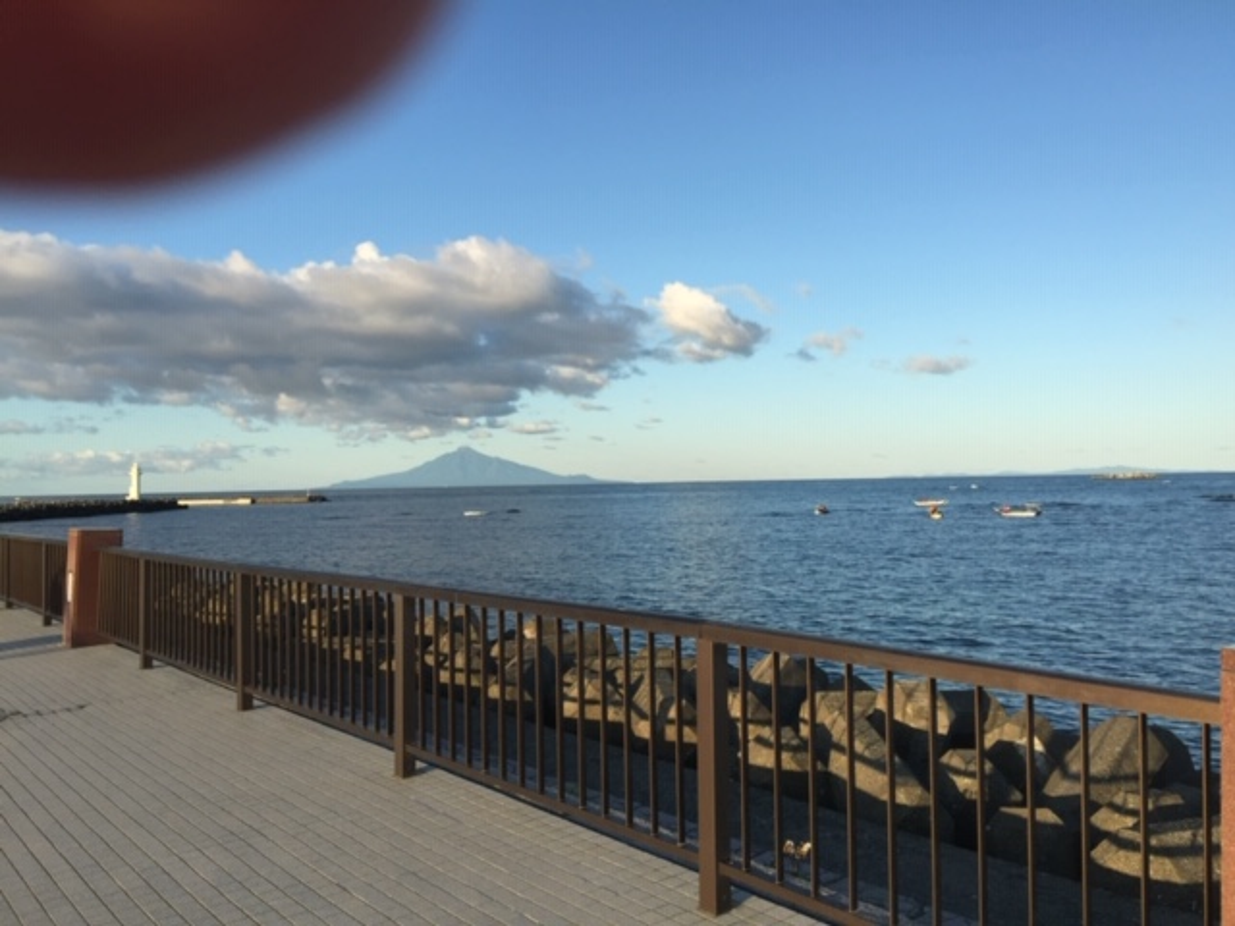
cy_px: 463
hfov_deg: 61.7
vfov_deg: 48.2
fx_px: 1035
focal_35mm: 29
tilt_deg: +2.2
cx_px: 618
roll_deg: -0.2
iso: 32
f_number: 2.2
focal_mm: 4.15
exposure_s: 1/1199
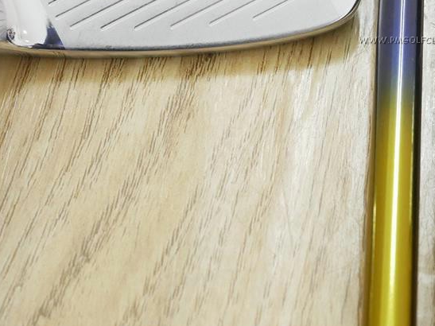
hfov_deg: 16.5
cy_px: -32
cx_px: 415
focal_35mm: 117
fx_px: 1470
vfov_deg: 12.4
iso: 1600
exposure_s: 1/50
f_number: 4.5
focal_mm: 25
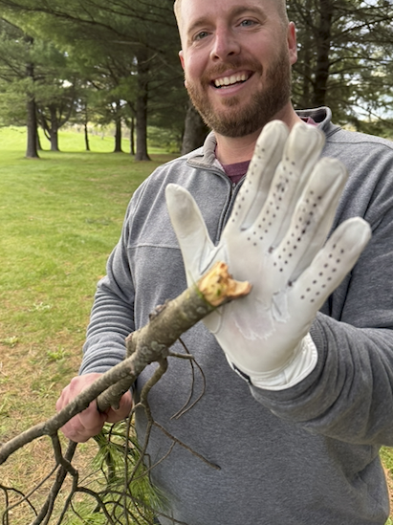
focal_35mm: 28
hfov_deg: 49.7
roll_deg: +0.6
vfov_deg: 63.2
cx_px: 196
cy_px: 229
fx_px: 424
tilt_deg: -7.8
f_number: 1.78
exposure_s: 1/184
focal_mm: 6.76
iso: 125
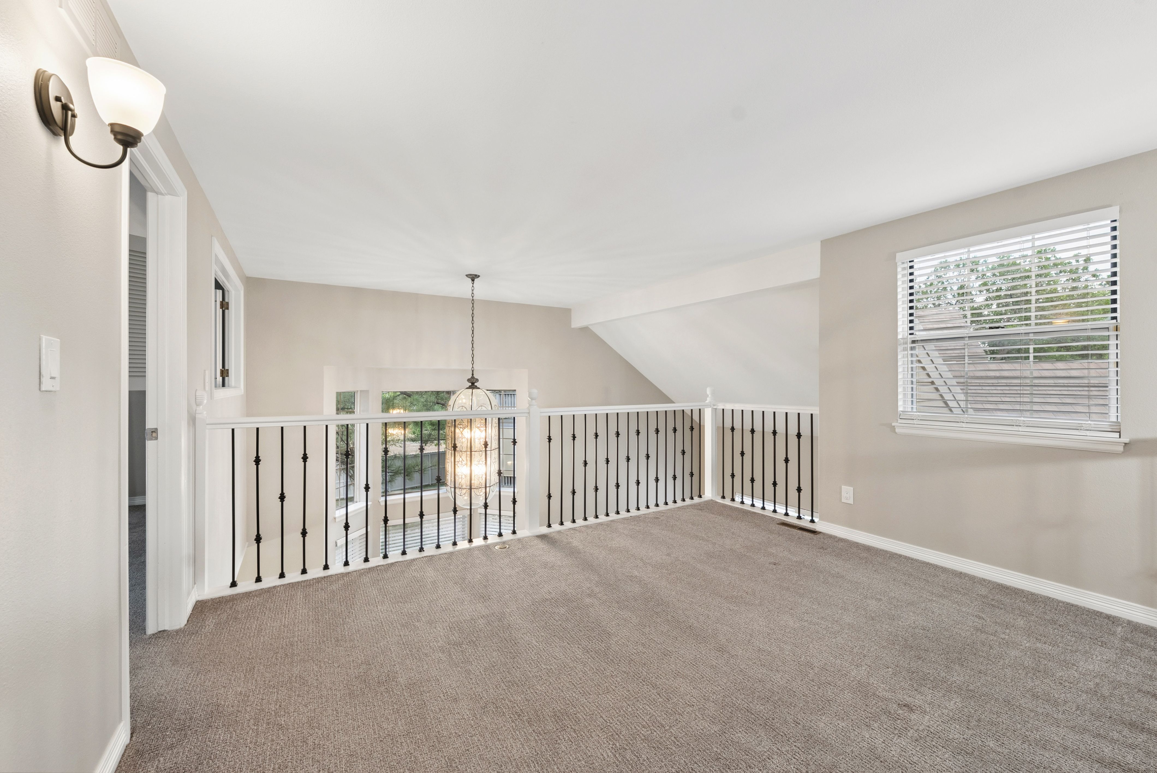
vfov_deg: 81.3
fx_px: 450
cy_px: 386
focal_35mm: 14
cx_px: 578
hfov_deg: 104.2
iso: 640
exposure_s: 1/25
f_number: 8
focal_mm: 14
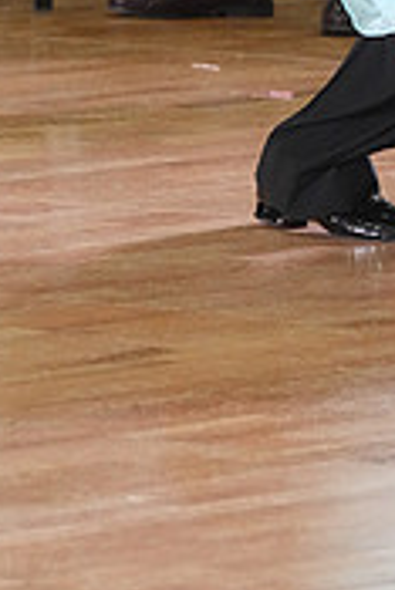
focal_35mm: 661
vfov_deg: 3.1
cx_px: 522
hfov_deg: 2.1
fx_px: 10857
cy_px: -280
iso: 4000
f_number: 6.3
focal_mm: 200
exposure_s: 1/200
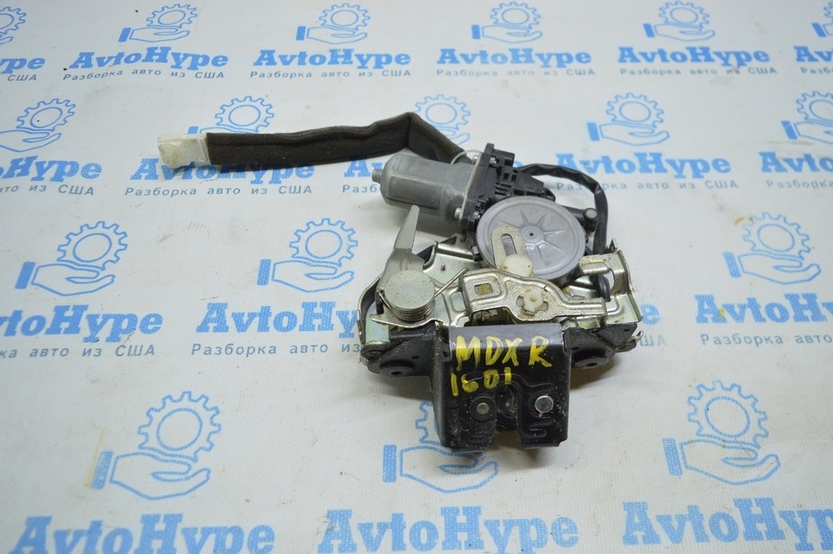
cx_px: 416
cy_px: 277
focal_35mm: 27
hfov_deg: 67.4
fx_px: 624
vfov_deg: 47.9
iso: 400
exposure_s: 1/80
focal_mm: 18
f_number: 3.5
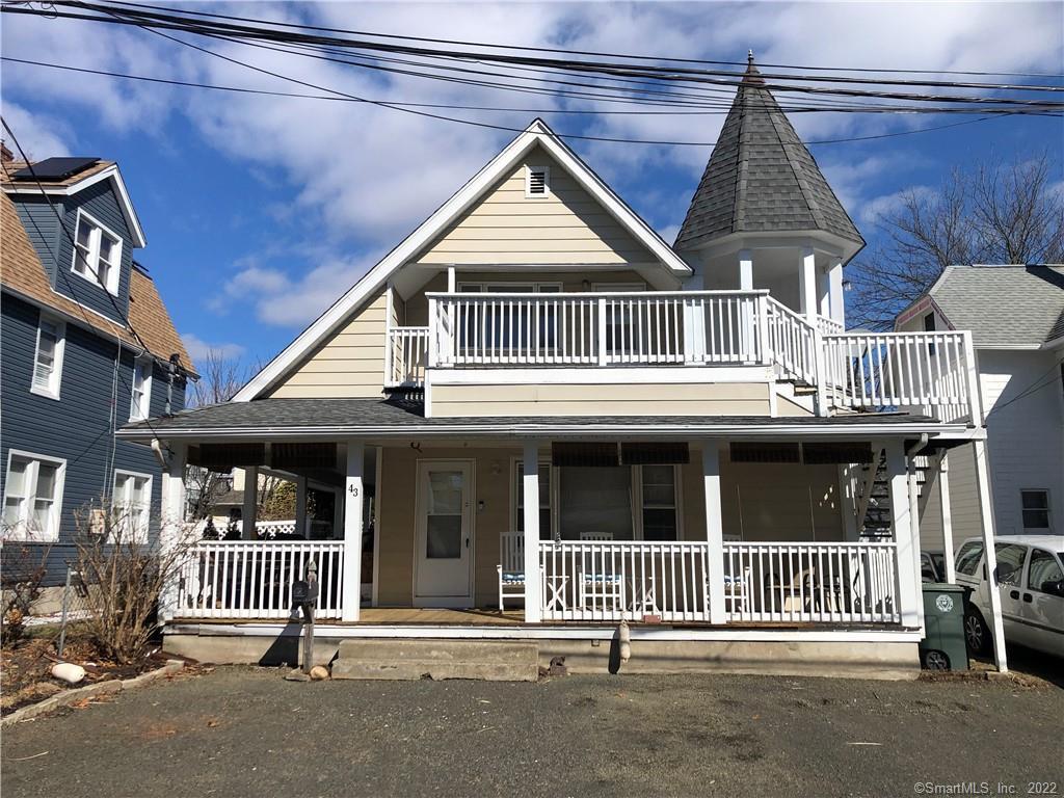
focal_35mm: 28
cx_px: 532
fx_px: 861
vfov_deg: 49.7
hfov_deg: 63.4
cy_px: 399
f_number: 1.8
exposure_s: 1/4425
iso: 25
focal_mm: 3.99
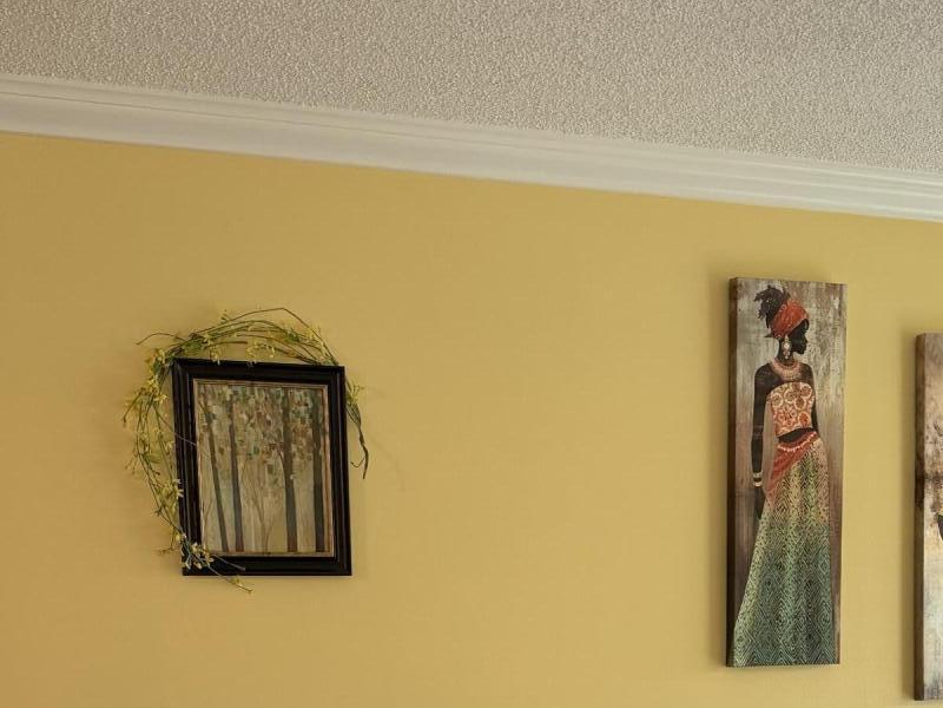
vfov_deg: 22.5
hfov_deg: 32.1
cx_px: 556
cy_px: 845
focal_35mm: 60
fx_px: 1635
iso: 200
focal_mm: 6.76
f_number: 1.78
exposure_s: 1/120
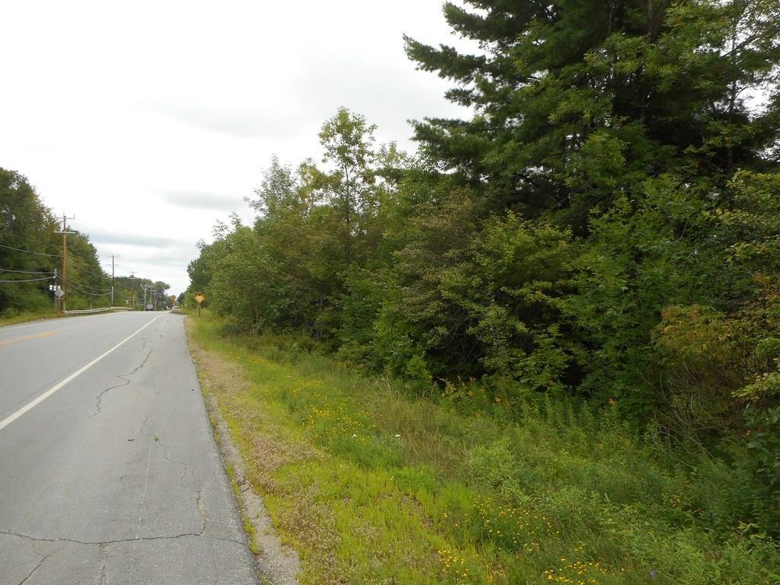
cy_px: 292
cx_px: 390
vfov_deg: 54.9
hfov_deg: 69.4
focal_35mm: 25
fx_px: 563
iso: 80
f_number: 3.7
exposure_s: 1/320
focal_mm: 4.5
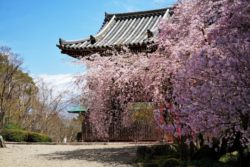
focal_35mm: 70
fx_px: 486
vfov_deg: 19.5
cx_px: 125
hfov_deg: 28.8
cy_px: 84
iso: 160
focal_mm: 70
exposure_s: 1/1000
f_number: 5.6
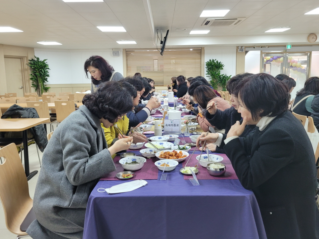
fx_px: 267
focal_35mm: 29
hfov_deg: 61.7
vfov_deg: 48.2
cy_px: 108
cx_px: 162
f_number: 1.8
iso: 250
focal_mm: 5.4
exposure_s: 1/120
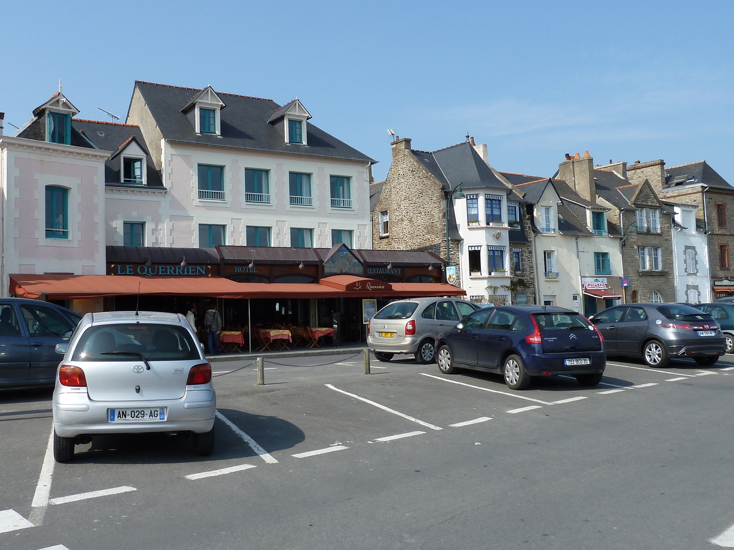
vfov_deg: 42.9
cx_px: 318
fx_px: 700
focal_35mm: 33
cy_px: 276
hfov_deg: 55.2
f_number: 4.5
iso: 80
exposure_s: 1/500
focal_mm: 4.1
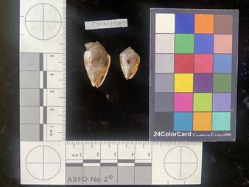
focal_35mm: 30
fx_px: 216
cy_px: 96
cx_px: 124
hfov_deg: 59.9
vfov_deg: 46.8
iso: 32
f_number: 1.8
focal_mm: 3
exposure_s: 1/60
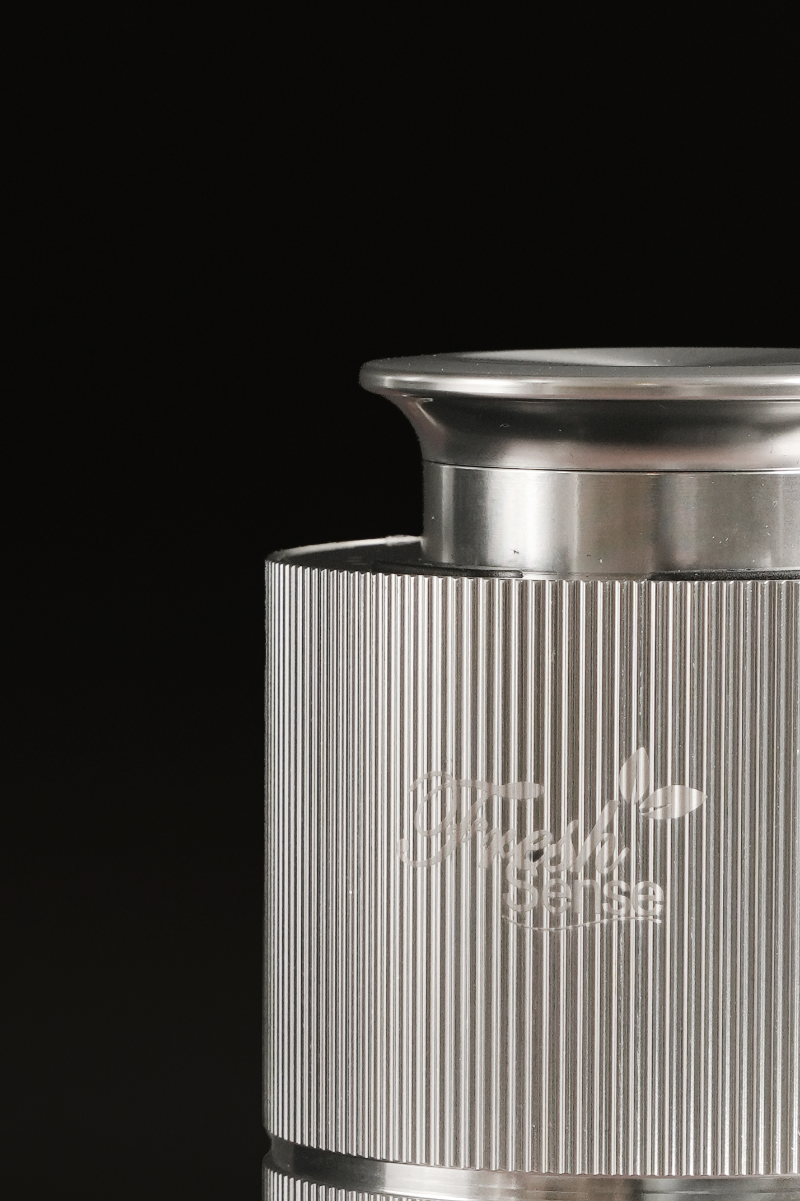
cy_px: 1191
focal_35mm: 262
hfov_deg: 5.2
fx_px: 8734
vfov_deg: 7.8
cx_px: 141
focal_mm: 60.3
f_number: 9
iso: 250
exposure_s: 1/200
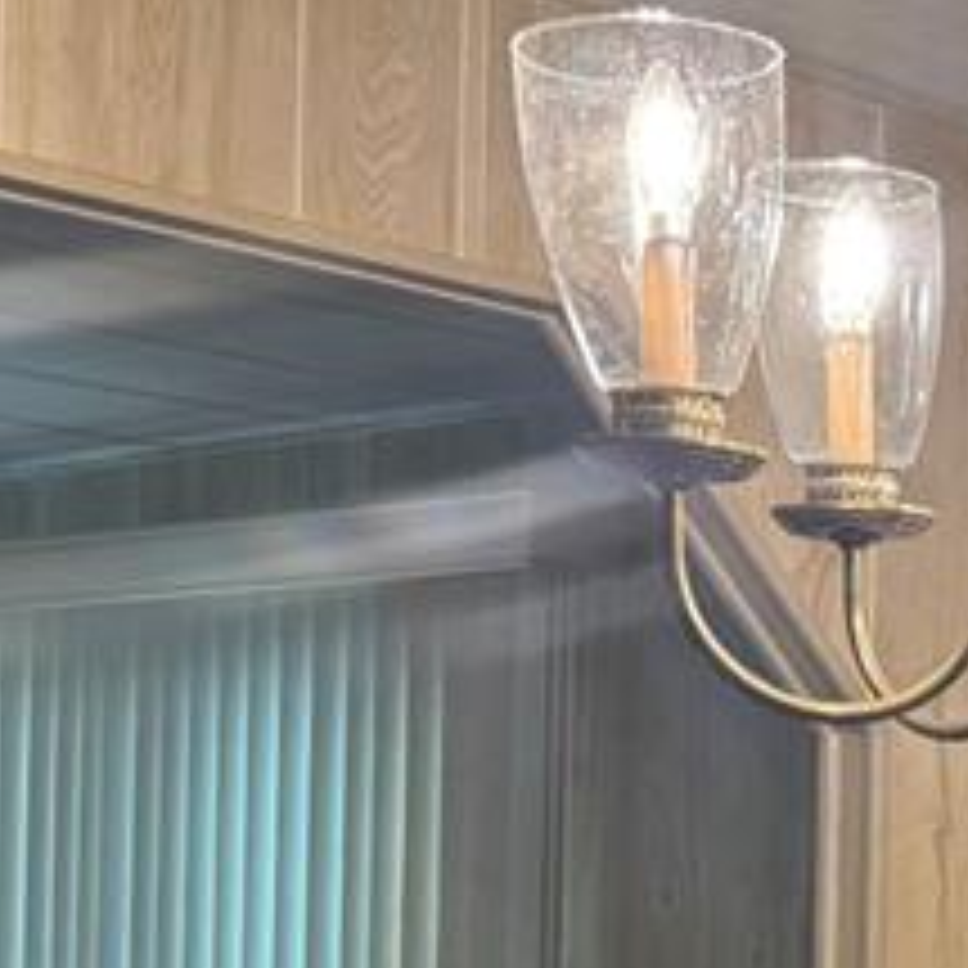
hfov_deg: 15.0
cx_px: 1724
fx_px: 3195
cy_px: 1076
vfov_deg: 16.7
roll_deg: -1.2
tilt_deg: -1.3
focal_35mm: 101
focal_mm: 6.76
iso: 160
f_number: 1.78
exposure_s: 1/120
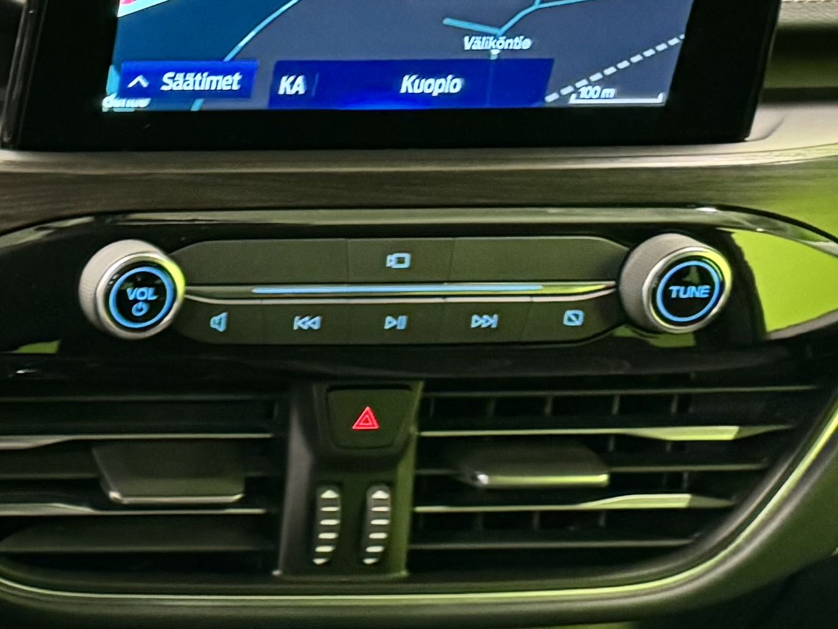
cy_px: 750
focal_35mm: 101
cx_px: -820
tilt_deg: -33.1
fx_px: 2445
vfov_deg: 14.2
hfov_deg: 15.6
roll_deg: +1.3
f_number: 1.78
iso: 800
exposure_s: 1/33
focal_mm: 6.76
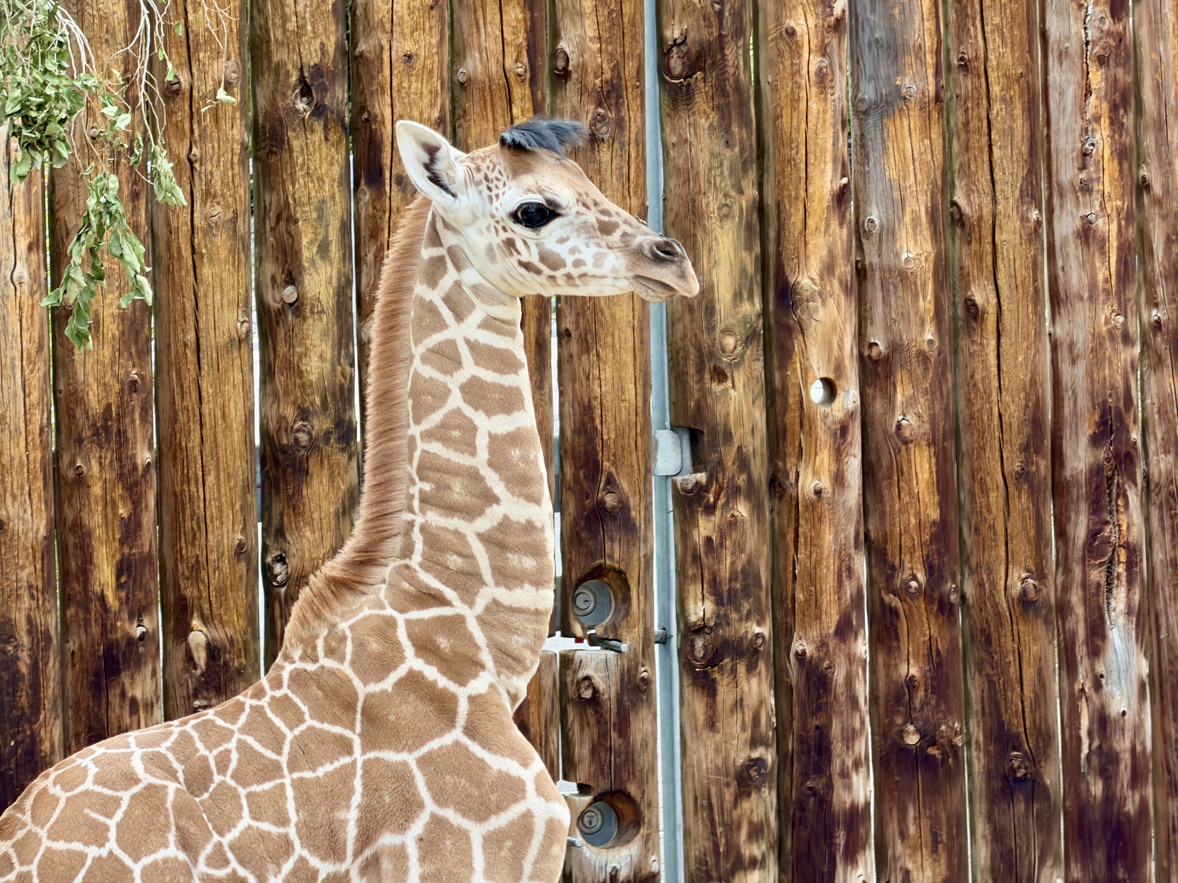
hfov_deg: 9.9
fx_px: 6806
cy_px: 442
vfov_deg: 7.4
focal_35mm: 200
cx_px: 589
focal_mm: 16.89
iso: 40
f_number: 2.8
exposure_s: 1/121
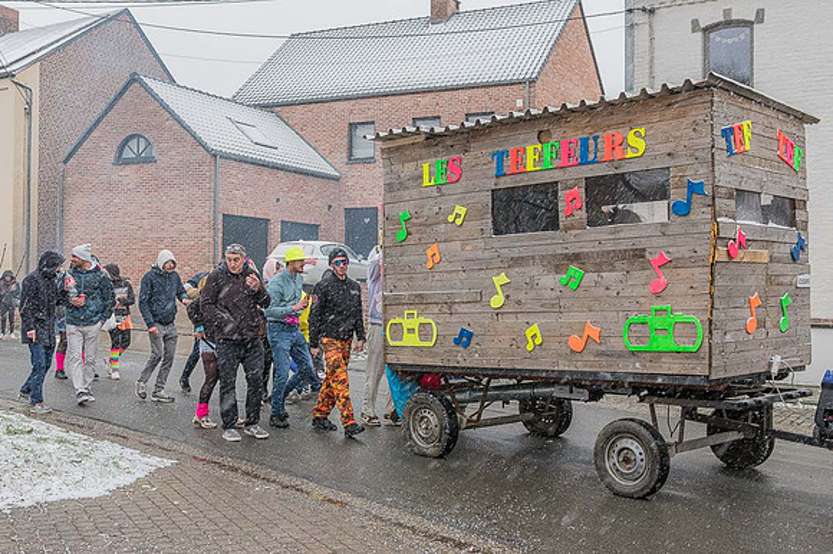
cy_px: 276
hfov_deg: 47.8
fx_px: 939
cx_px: 404
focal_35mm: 41
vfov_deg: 32.9
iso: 800
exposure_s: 1/160
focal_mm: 38
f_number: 5.6
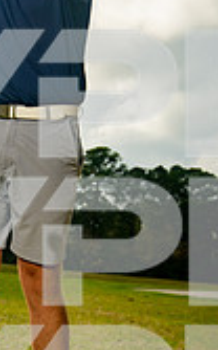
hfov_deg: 14.6
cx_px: 19
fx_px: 839
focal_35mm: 88
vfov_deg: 23.4
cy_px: 243
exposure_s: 1/250
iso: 160
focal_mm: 32
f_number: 4.5
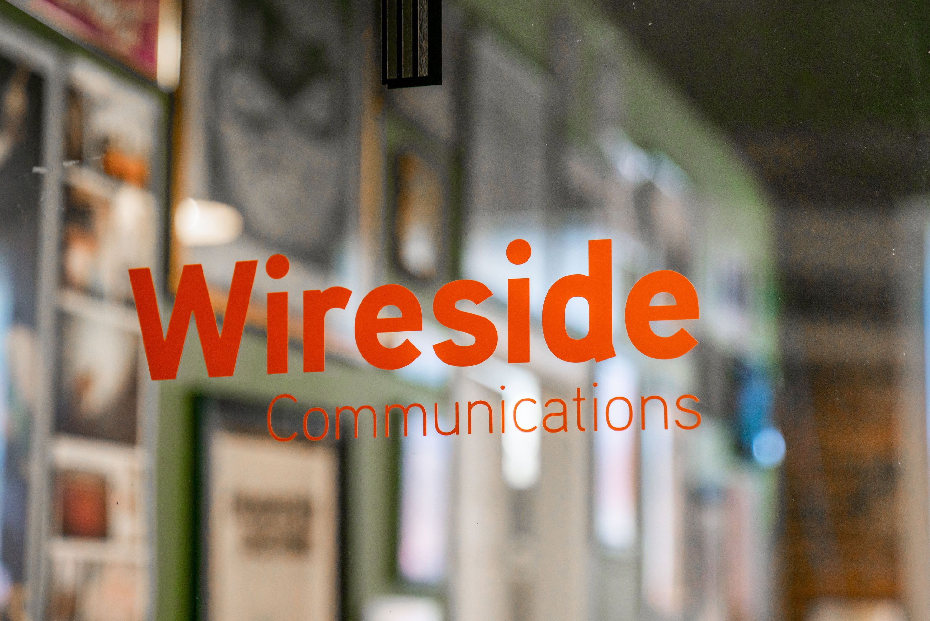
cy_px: 319
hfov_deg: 23.6
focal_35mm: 86
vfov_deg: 15.9
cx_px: 442
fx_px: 2222
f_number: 2.8
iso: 800
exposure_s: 1/200
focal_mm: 70
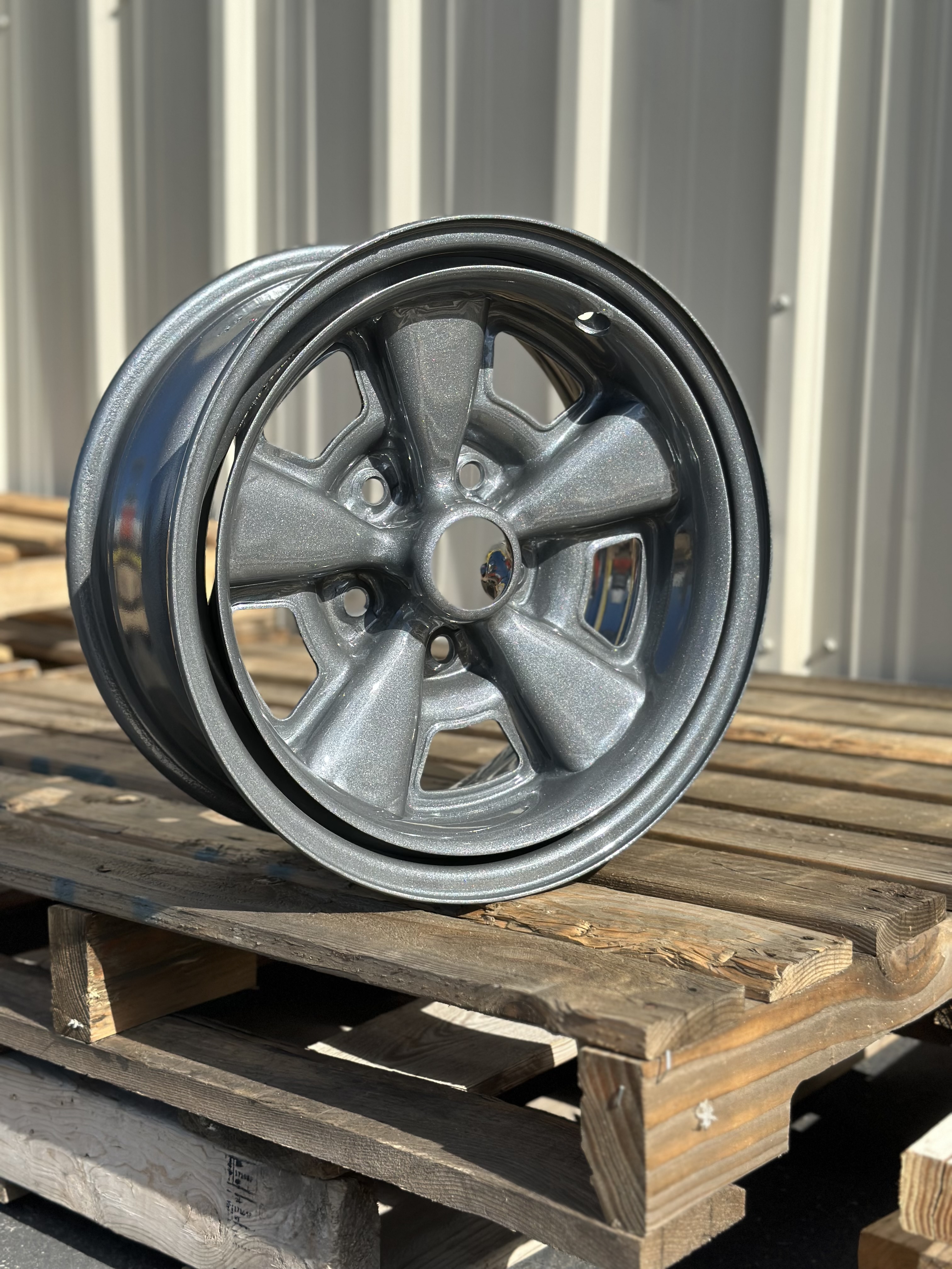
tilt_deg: -6.8
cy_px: 634
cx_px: 476
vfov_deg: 39.7
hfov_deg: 30.3
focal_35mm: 48
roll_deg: -0.9
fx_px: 1760
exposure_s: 1/3731
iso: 100
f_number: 1.78
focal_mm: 6.86
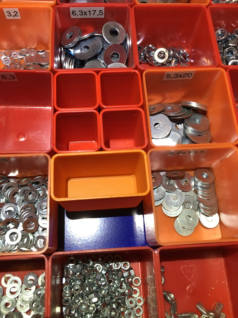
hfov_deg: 48.2
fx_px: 266
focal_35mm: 29
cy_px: 159
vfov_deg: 61.7
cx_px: 119
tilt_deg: -70.2
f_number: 2.2
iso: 200
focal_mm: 4.15
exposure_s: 1/33
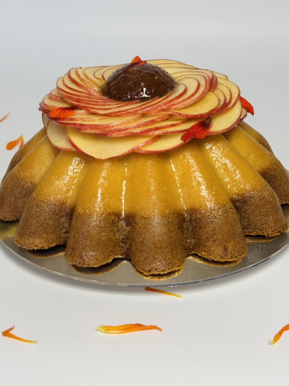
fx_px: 534
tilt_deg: -29.4
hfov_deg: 30.3
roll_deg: +1.1
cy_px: 193
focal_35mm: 48
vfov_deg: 39.7
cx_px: 144
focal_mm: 6.76
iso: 80
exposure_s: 1/133
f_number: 1.78
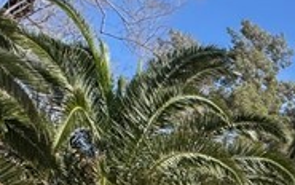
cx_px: 539
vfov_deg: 14.6
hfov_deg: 19.0
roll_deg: -0.3
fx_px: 660
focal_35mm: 82
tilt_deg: -0.9
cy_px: 295
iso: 40
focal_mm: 2.22
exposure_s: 1/1094
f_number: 2.2
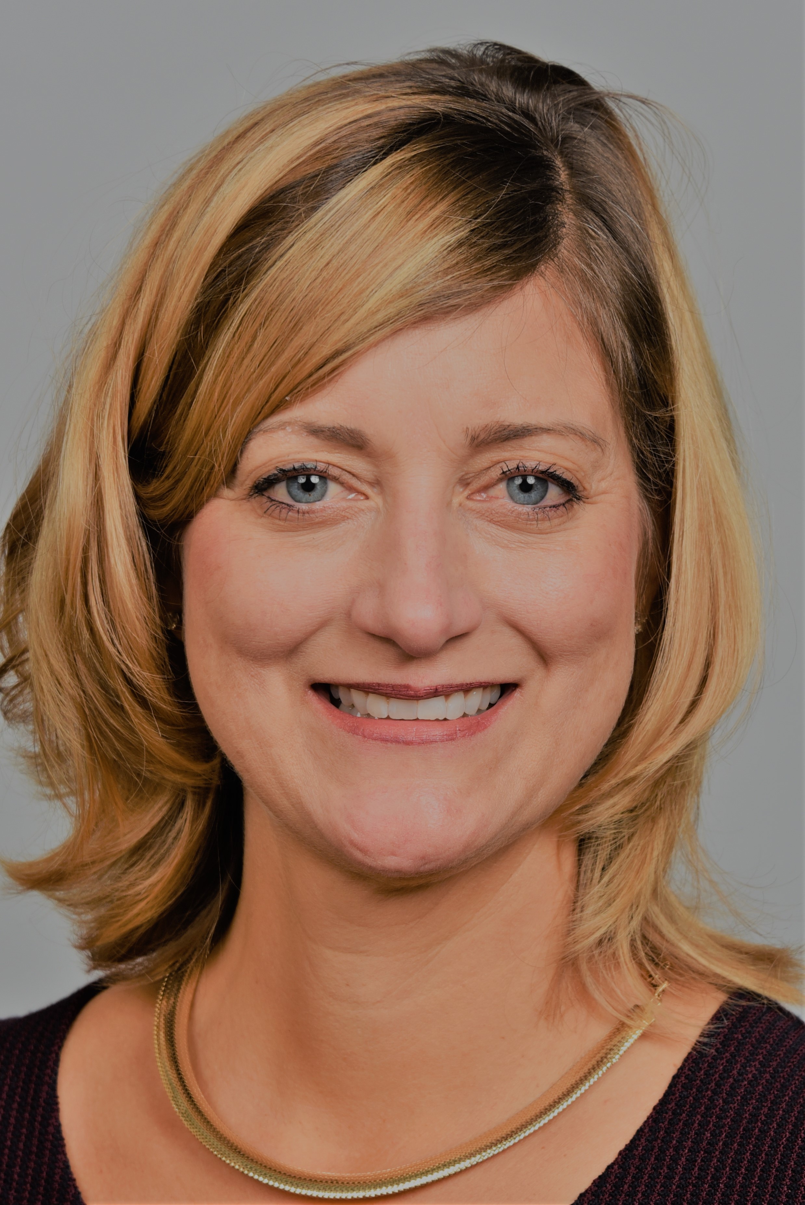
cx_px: 402
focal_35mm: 105
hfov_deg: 13.1
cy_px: 602
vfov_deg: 19.4
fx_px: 3518
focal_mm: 105
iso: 250
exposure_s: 1/125
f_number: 7.1
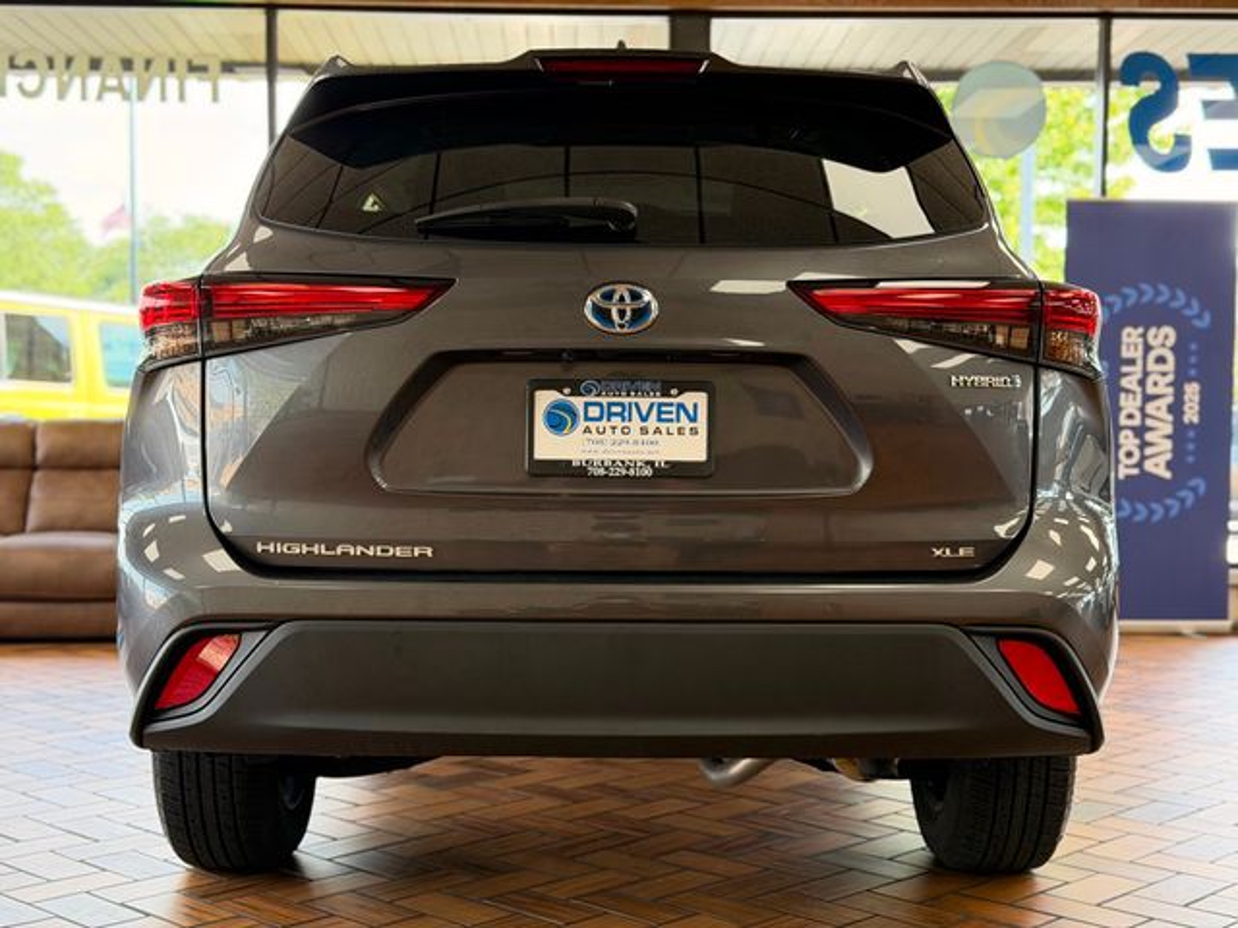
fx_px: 1717
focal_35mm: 48
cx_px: 619
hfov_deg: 39.7
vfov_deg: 30.3
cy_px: 464
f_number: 1.78
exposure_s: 1/170
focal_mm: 6.76
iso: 200
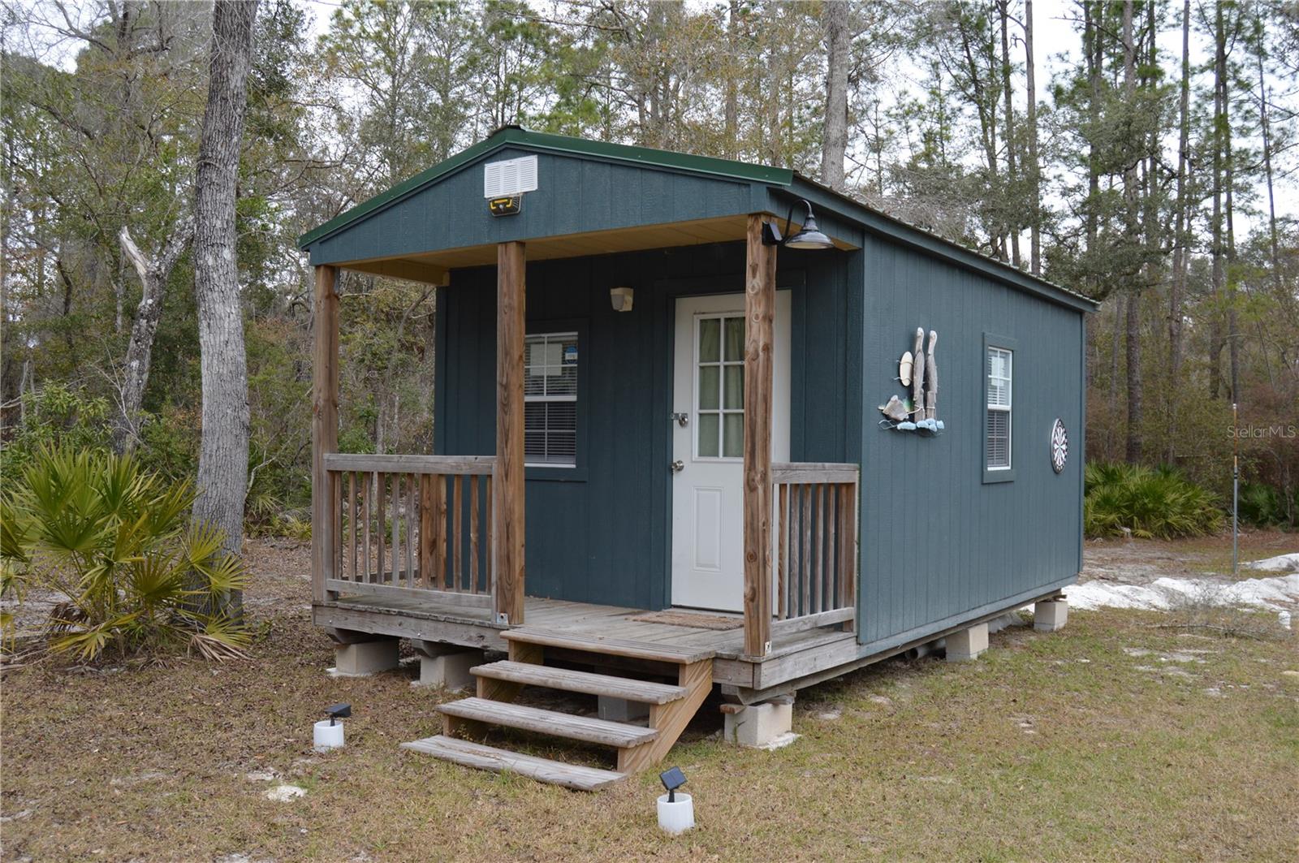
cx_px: 650
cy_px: 432
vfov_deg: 39.9
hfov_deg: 57.3
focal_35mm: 33
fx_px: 1189
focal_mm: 22
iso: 180
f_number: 5.6
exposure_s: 1/125
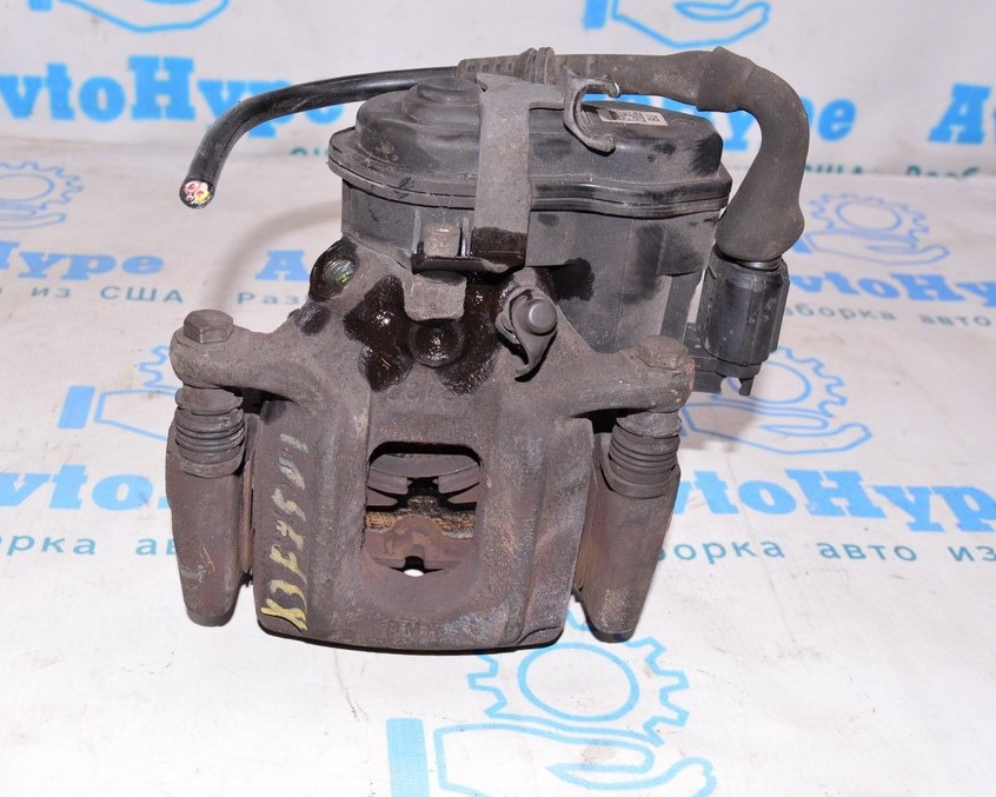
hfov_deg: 43.1
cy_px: 397
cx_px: 399
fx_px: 1255
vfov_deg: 35.2
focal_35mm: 43
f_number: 8
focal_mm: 25
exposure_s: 1/200
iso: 1600
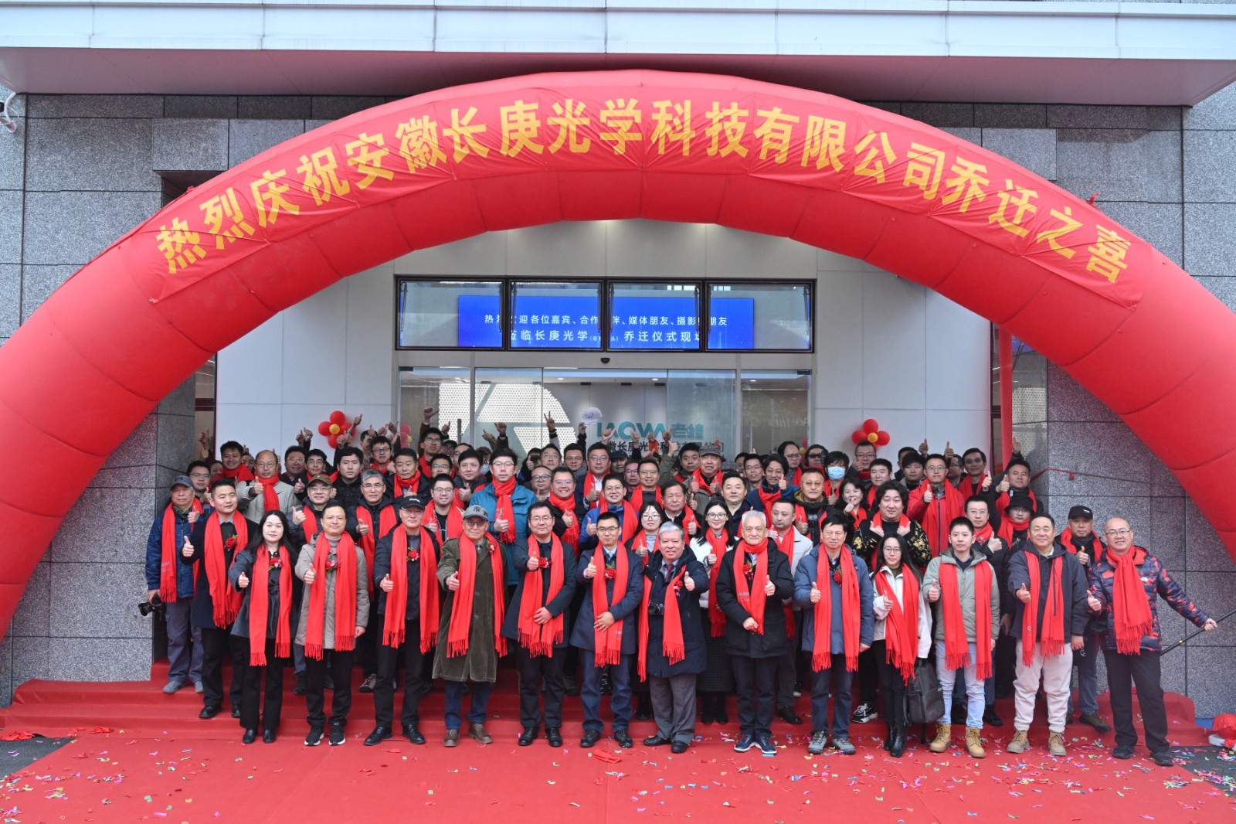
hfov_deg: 57.2
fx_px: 1133
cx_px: 618
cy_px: 412
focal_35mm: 33
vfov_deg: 40.0
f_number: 8
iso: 2000
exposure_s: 1/200
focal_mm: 33
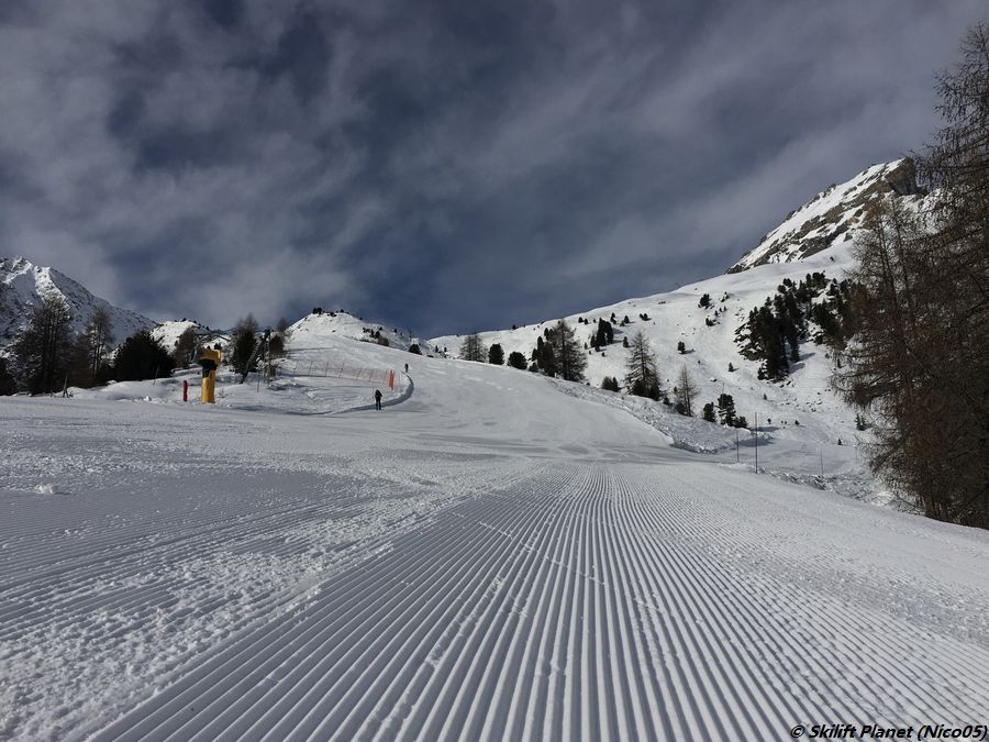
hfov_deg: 61.7
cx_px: 494
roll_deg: +1.0
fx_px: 829
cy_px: 371
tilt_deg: +16.7
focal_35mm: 29
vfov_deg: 48.2
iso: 25
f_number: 2.2
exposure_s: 1/6993
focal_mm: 4.15
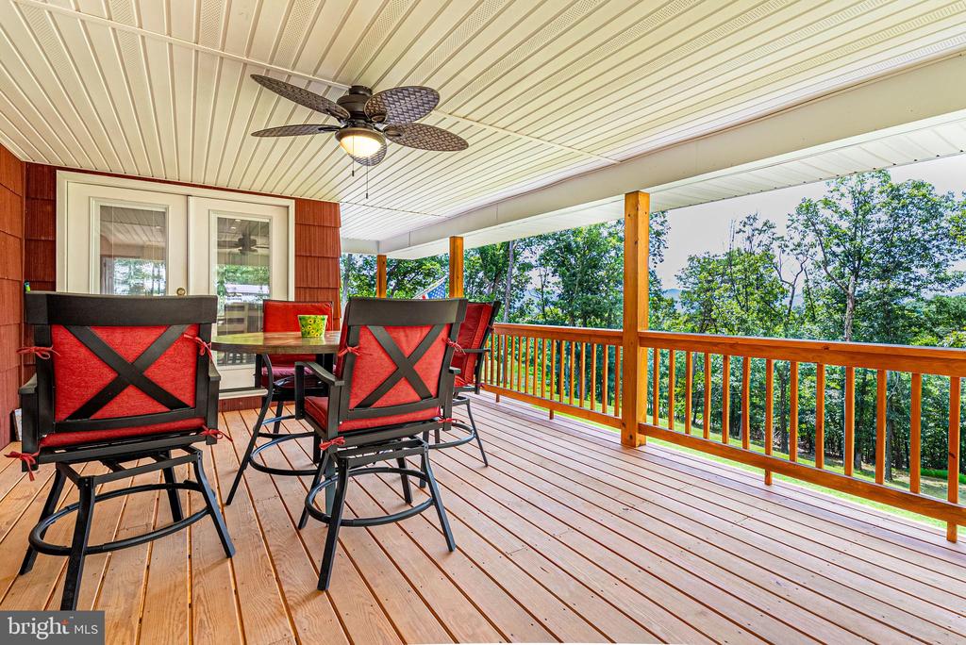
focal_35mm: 16
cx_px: 483
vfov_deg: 73.8
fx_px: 430
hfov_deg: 96.7
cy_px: 322
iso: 1000
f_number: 5.6
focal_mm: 16
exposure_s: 1/1000
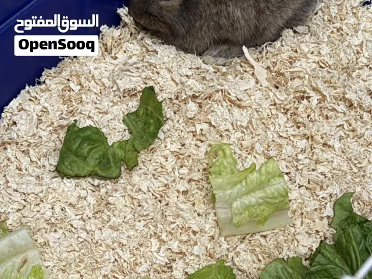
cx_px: 186
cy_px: 140
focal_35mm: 48
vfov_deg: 30.3
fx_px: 516
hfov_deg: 39.7
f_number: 1.78
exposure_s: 1/33
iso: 320
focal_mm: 6.76
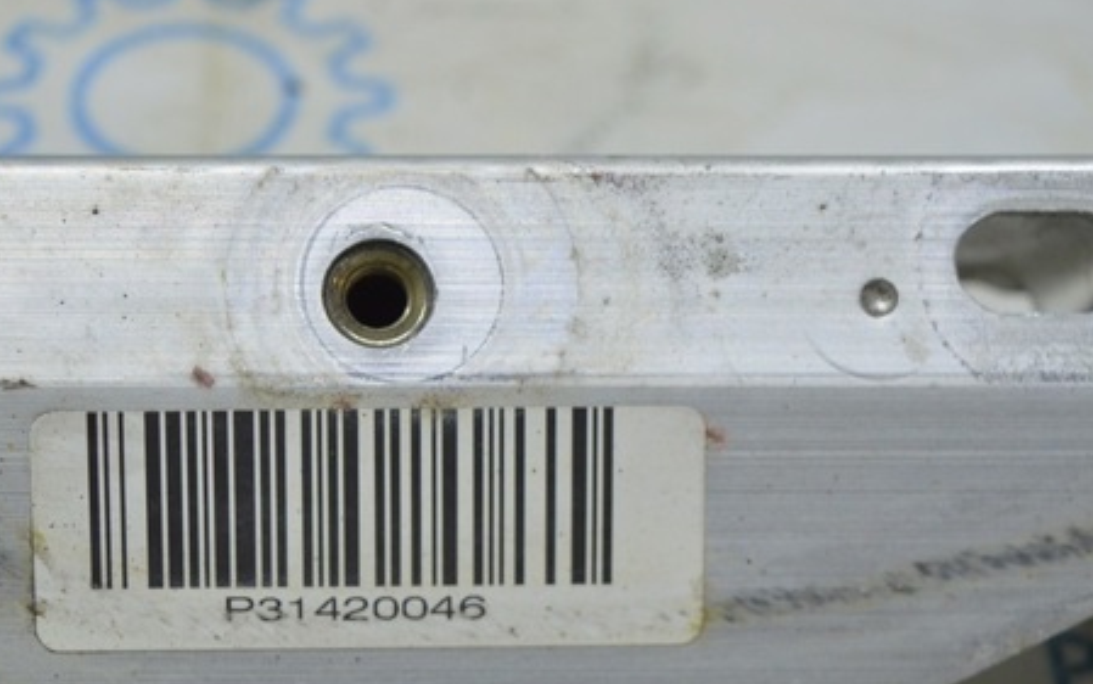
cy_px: 503
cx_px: 358
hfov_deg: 23.7
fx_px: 2593
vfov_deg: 15.0
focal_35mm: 87
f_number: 4.8
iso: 400
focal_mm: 40
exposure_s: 1/50
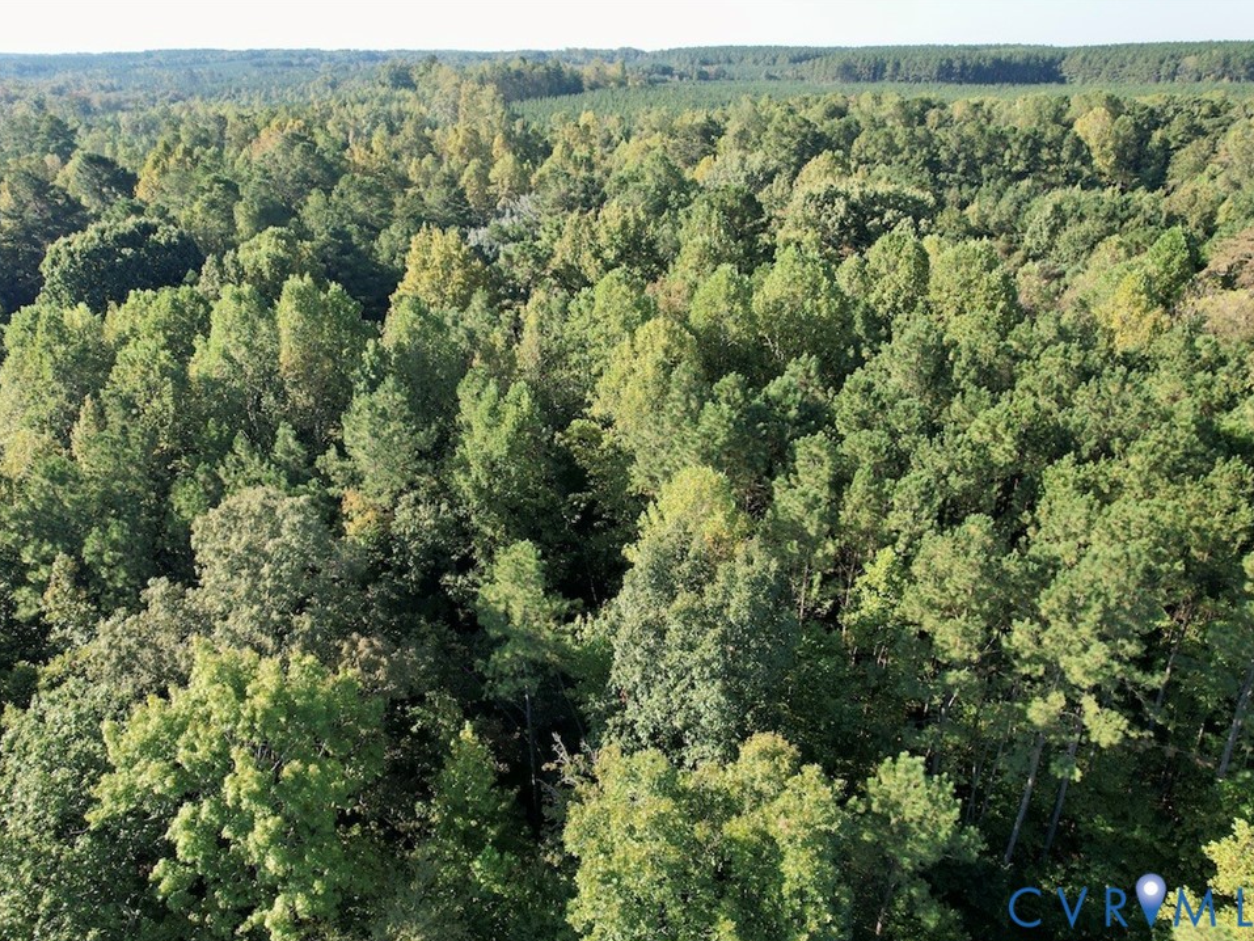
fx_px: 870
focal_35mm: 24
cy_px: 470
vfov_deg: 56.8
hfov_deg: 71.5
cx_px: 582
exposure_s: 1/640
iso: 100
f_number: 2.8
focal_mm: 8.38
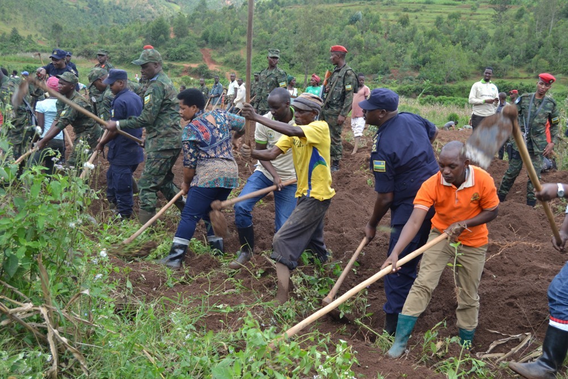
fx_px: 663
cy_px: 190
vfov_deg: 31.9
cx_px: 284
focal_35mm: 42
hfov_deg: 46.4
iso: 100
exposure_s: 1/125
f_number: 5.6
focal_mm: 28
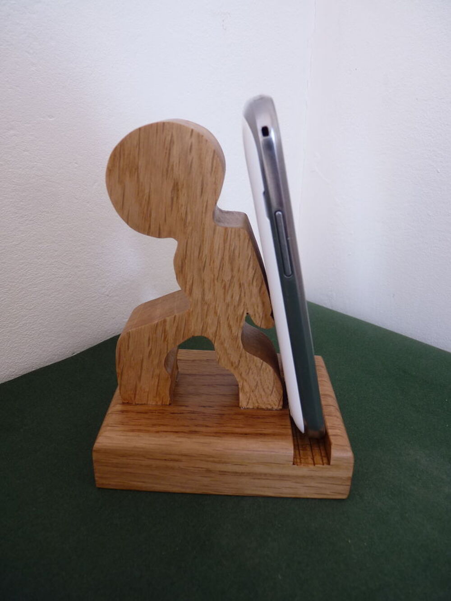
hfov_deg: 51.4
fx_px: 469
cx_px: 226
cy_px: 300
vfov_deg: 65.3
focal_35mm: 27
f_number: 2.8
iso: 160
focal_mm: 4.8
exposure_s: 1/30
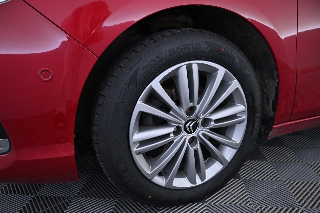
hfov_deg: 70.4
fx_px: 227
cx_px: 160
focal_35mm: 26
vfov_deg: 50.4
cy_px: 106
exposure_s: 1/25
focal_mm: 17
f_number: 3.5
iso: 800
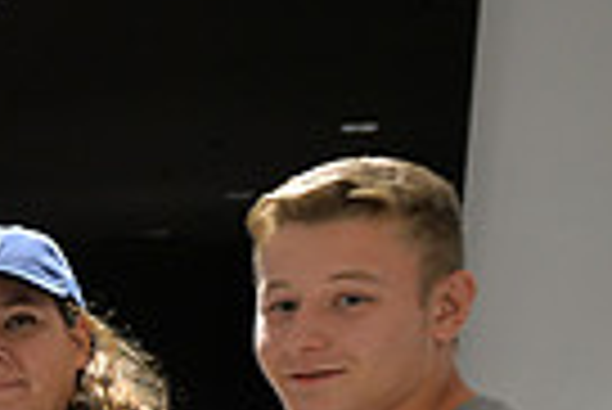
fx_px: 1736
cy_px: 638
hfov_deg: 17.0
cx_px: -441
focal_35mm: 102
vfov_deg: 12.7
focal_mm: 24
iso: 800
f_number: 3.2
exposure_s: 1/40
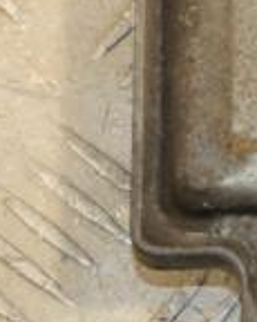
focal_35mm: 341
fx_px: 3246
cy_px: -27
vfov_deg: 5.7
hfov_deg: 4.4
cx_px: 624
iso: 800
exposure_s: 1/200
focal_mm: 58
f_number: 10
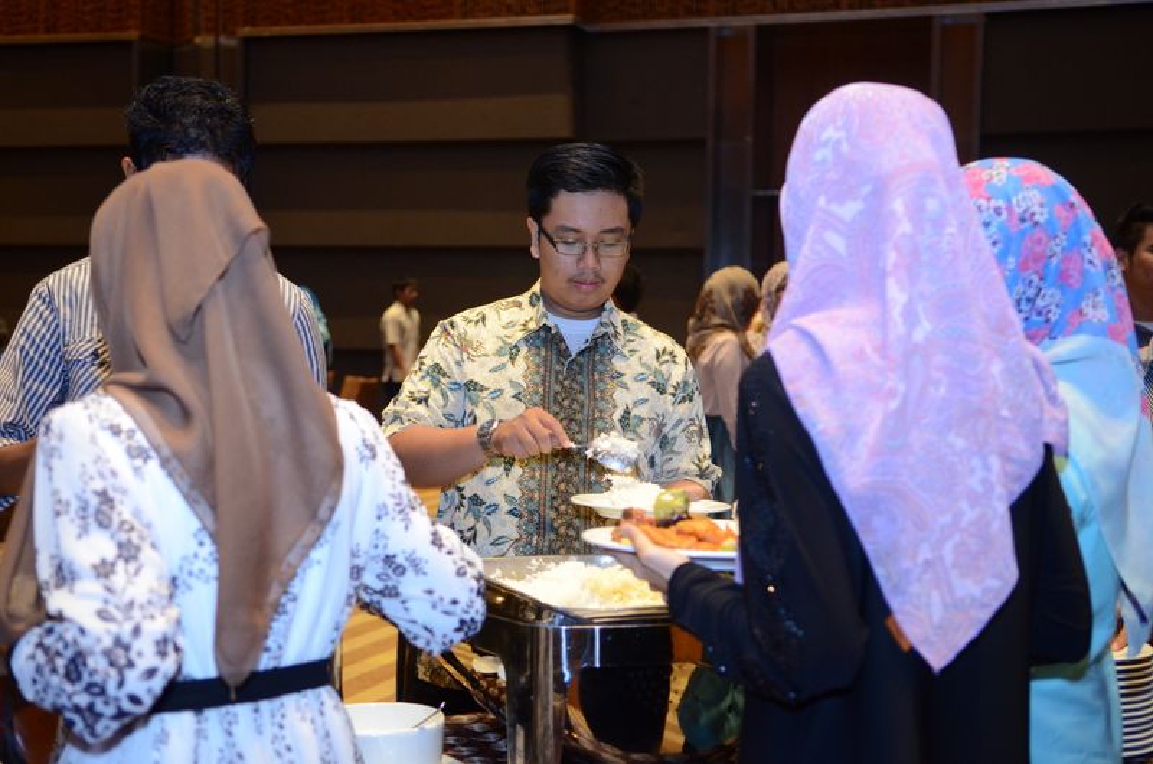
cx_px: 576
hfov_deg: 37.9
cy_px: 382
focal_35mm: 52
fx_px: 1678
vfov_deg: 25.6
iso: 1600
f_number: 2.8
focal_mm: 35
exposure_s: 1/80
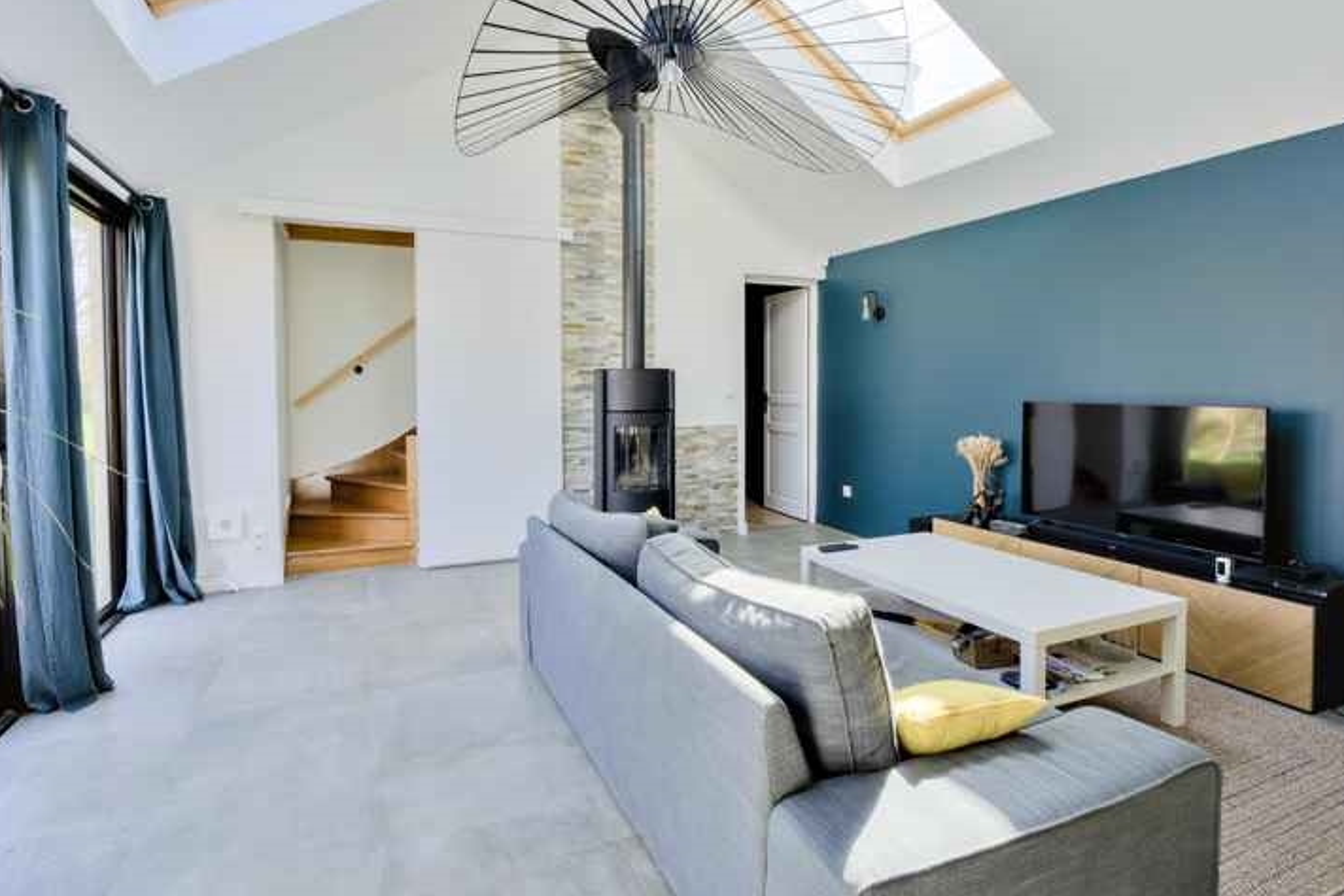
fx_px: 672
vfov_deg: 67.2
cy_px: 404
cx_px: 646
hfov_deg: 90.0
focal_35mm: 18
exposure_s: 1/500
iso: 800
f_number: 8
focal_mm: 16
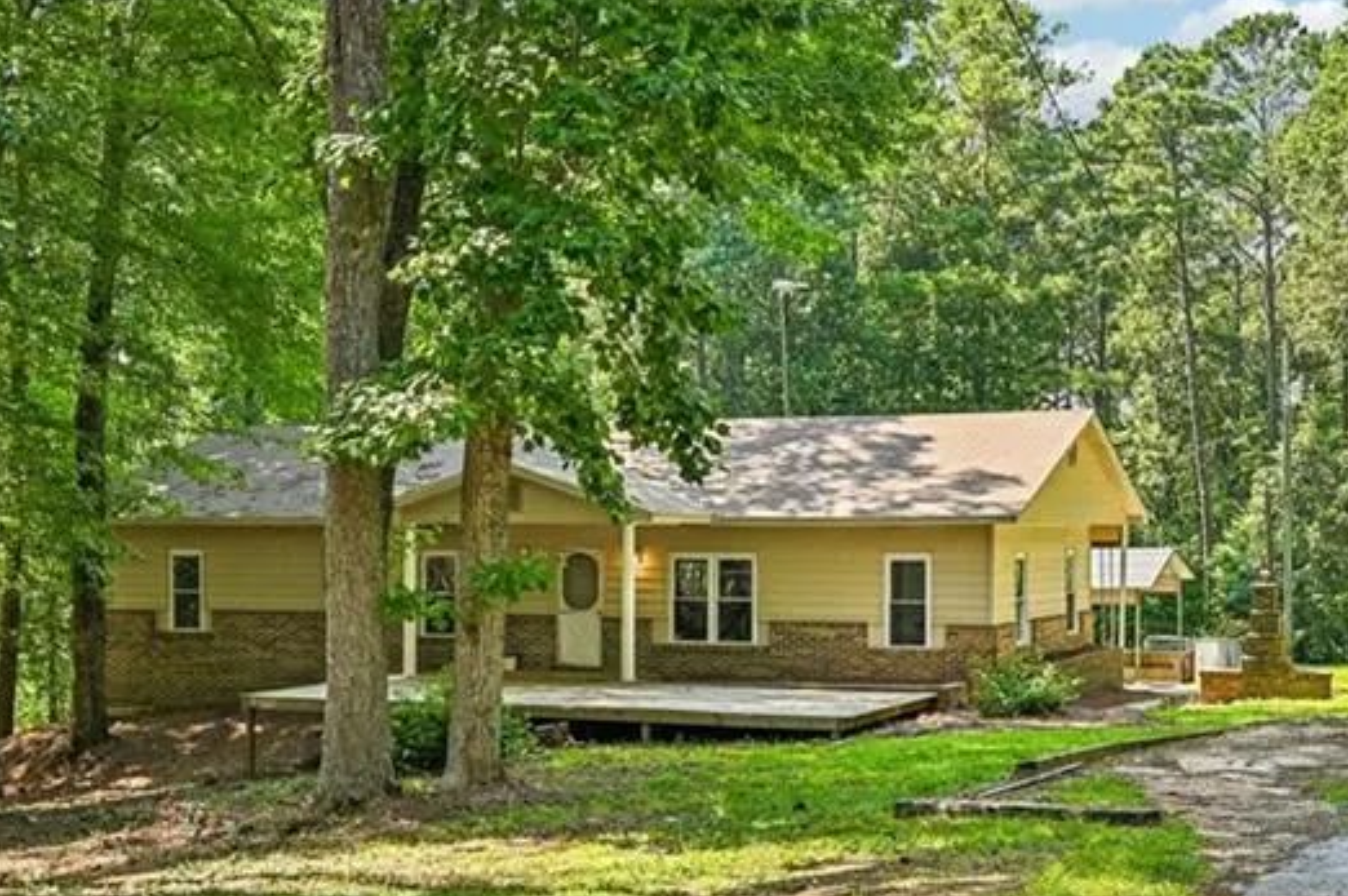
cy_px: 502
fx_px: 2019
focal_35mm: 54
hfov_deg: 36.9
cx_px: 689
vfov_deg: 25.0
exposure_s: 1/60
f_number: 8
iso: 100
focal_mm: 27.5
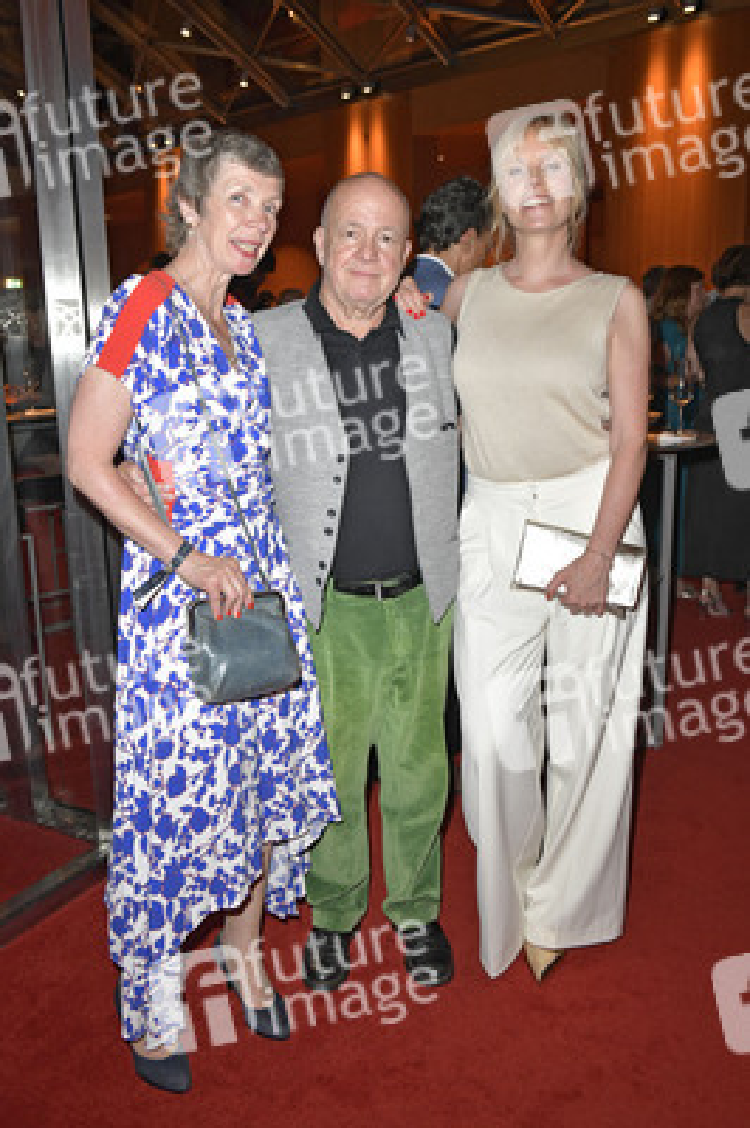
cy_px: 564
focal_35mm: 31
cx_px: 375
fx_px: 970
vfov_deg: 60.3
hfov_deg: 42.3
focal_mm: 31
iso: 1600
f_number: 6.3
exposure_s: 1/160
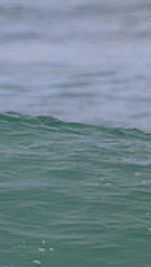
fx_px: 20112
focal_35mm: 2831
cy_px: 240
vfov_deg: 0.8
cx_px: -282
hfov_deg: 0.4
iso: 1600
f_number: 11
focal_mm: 800
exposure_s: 1/1250
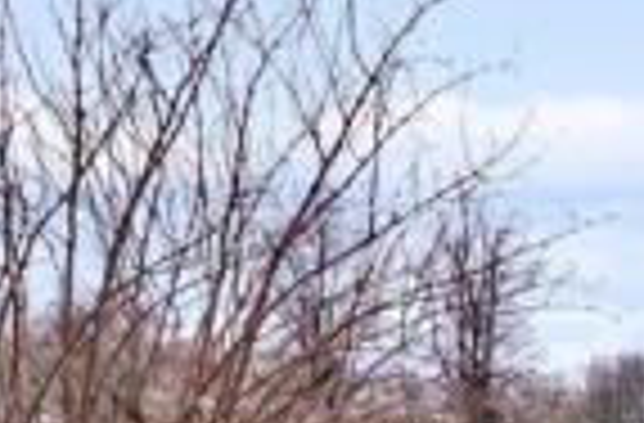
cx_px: 1090
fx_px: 1229
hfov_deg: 21.6
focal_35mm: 69
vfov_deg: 18.4
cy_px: 526
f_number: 10
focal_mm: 10
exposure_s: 1/40
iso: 640
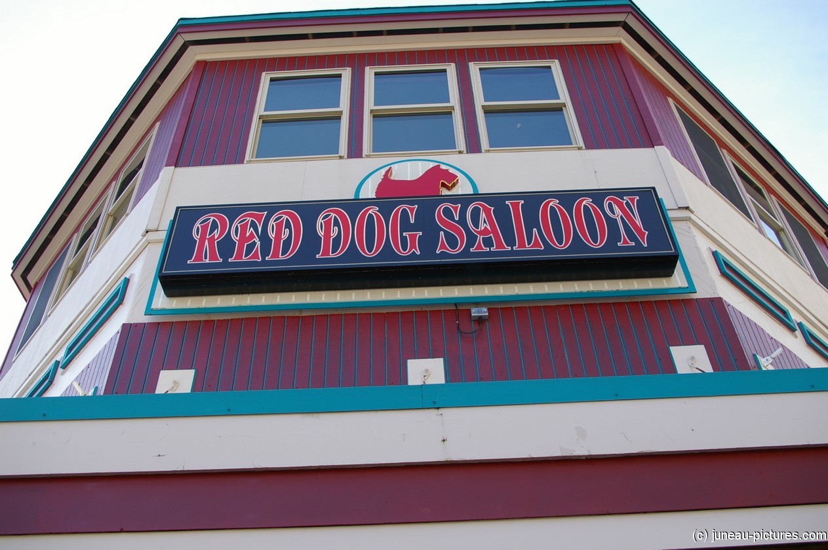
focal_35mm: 34
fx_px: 793
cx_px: 414
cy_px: 275
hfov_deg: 55.1
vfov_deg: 38.3
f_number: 6.7
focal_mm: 23
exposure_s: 1/125
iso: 200
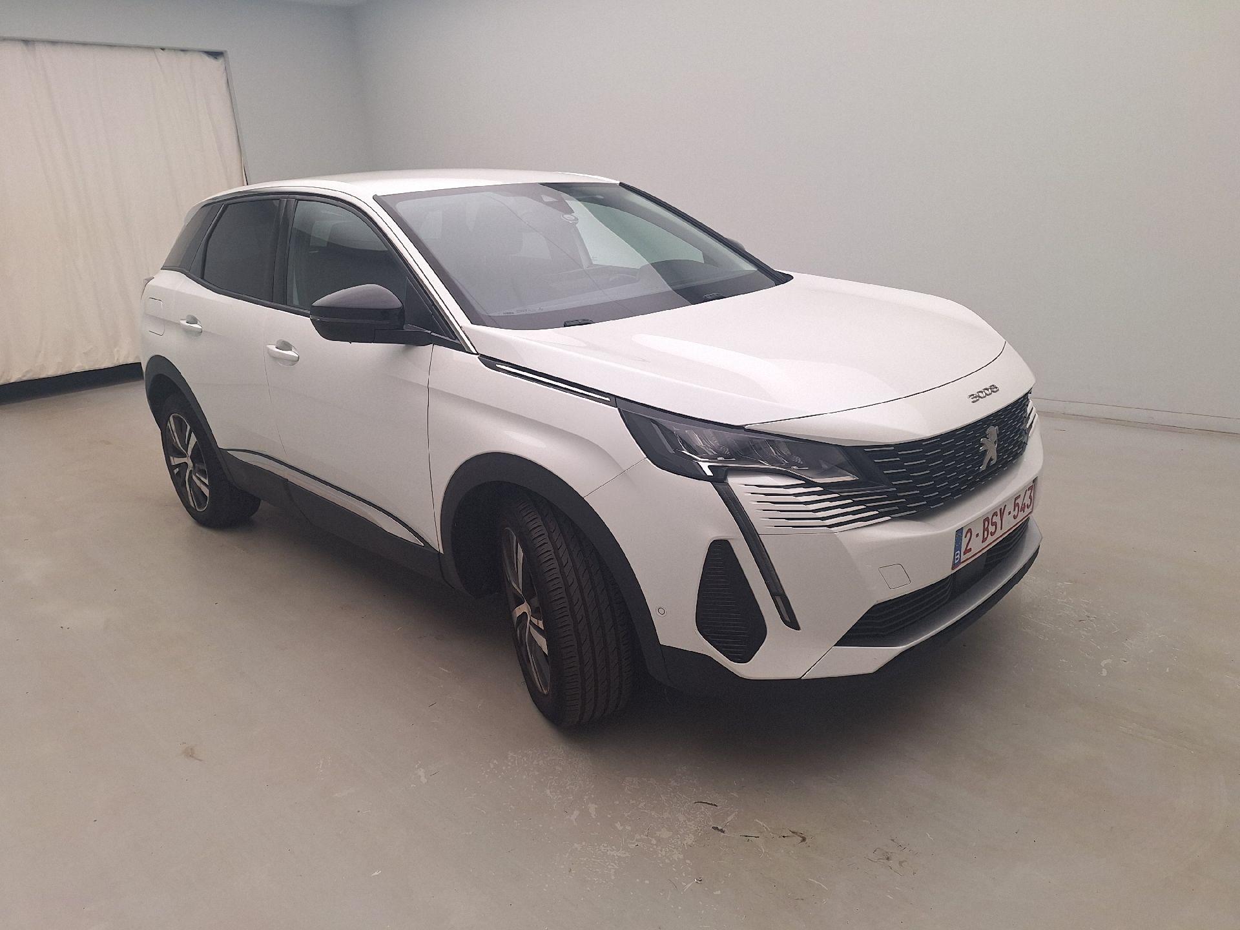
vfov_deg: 58.9
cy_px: 465
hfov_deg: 73.9
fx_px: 824
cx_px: 620
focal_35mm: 23
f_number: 1.8
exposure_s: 1/132
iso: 40
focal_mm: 5.54
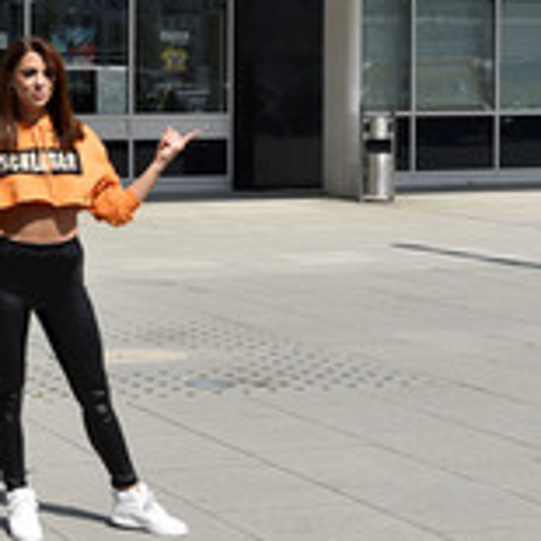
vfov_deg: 21.6
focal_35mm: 79
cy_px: 84
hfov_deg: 20.7
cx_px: -86
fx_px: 1397
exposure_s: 1/400
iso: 125
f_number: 8
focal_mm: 32
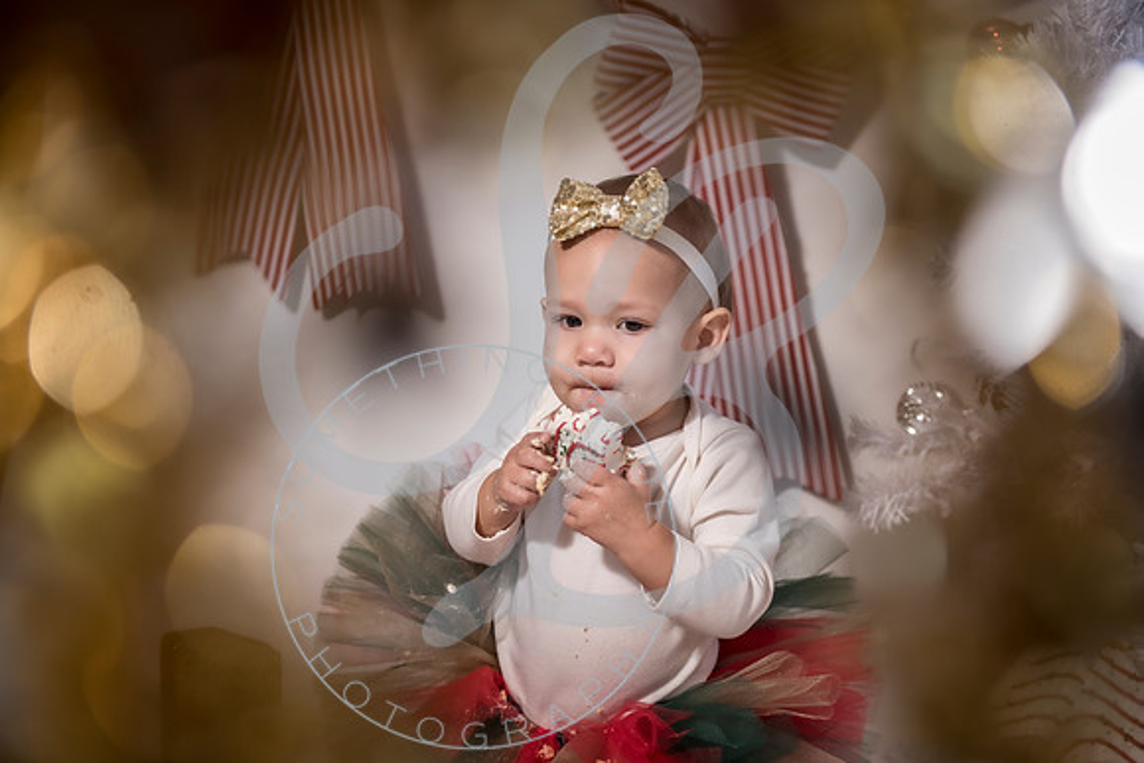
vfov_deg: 19.5
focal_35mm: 70
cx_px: 572
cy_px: 382
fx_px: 2225
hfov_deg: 28.8
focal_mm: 70
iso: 100
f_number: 2.8
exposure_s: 1/125
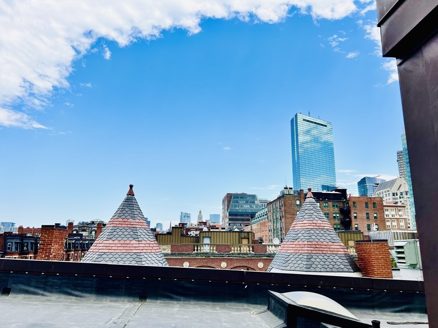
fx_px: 329
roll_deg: -0.6
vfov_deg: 53.1
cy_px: 164
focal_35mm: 26
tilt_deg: +12.2
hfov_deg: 67.3
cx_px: 219
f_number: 1.5
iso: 50
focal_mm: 5.7
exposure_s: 1/4831
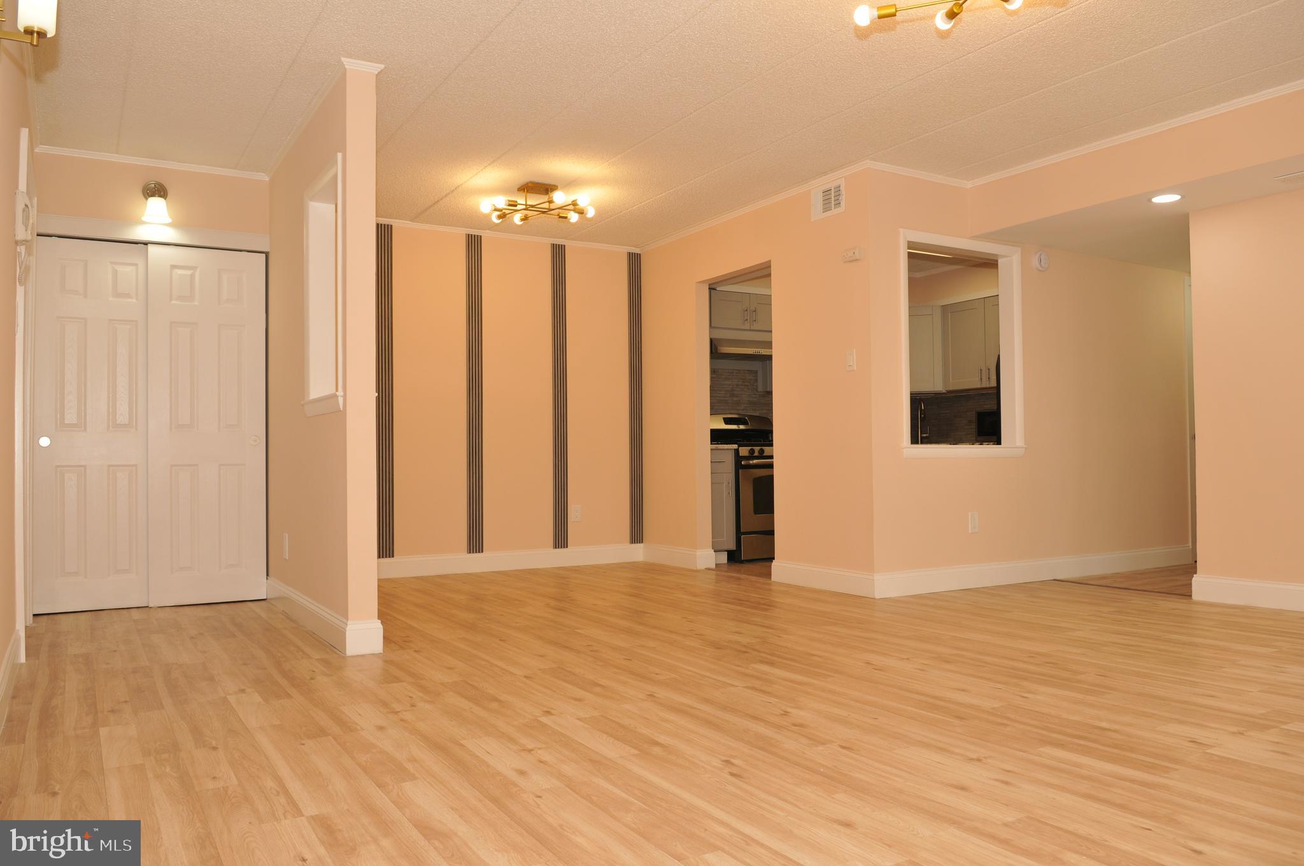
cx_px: 652
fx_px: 922
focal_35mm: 26
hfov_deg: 70.5
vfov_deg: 50.3
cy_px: 433
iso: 200
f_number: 5
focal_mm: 17
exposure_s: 1/60
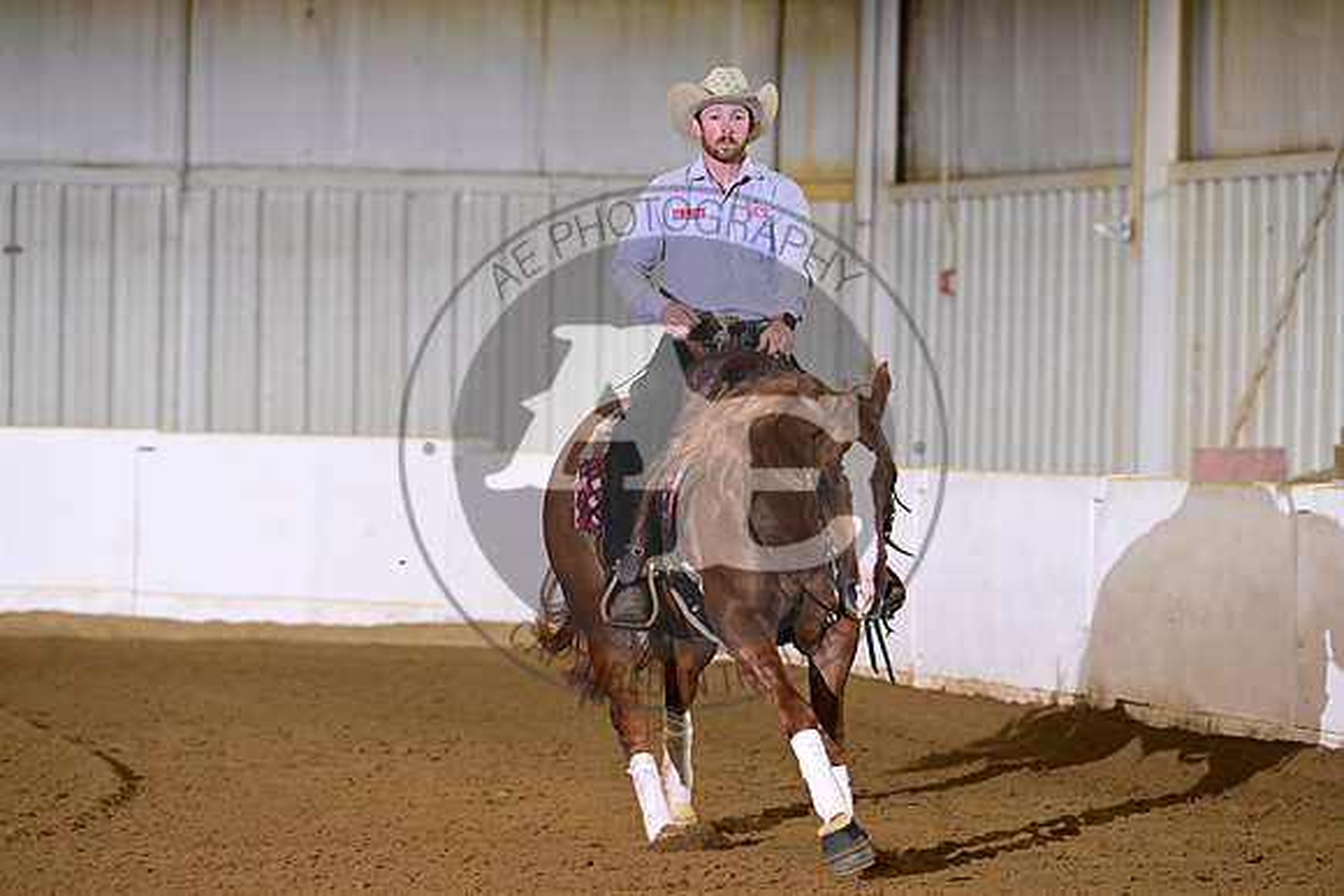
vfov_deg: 6.9
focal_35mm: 200
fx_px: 7468
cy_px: 448
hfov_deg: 10.3
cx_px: 672
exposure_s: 1/200
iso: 2500
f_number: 4.5
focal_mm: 200
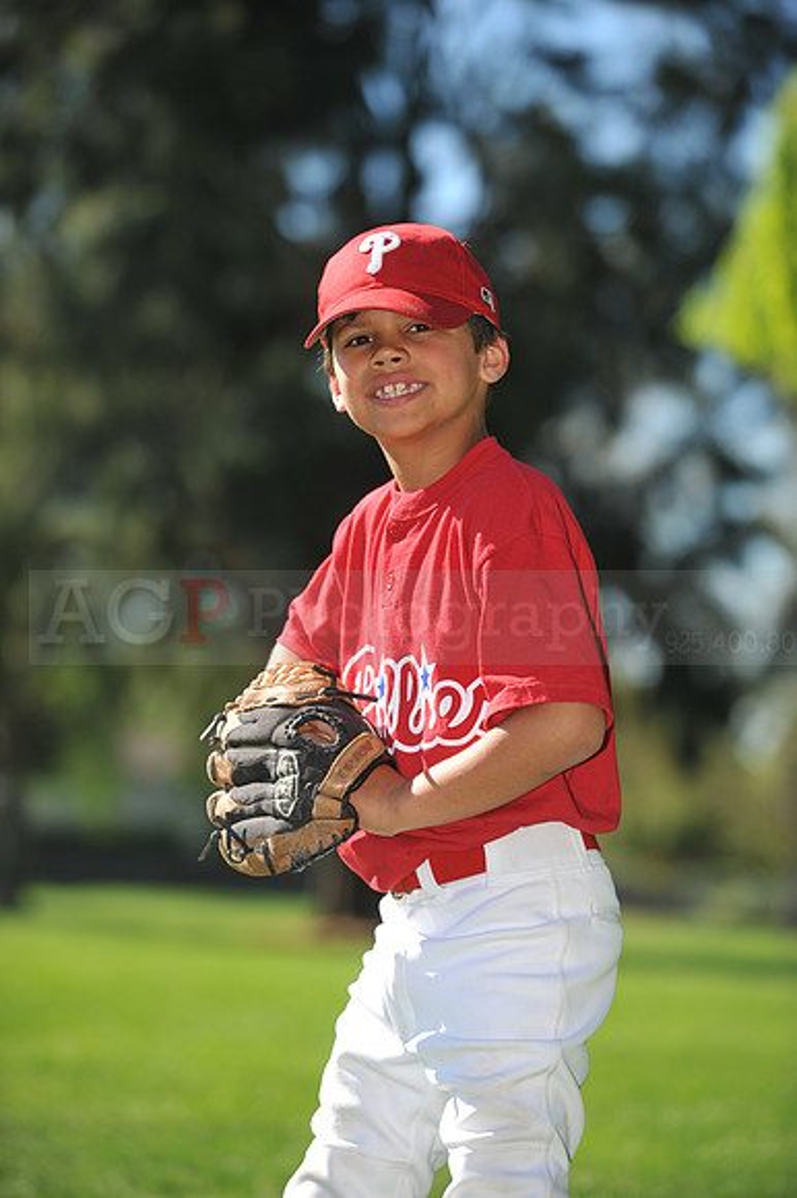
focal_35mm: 135
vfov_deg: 15.2
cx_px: 398
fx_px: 4488
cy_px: 599
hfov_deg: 10.1
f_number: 4
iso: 200
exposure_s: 1/1250
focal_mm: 135
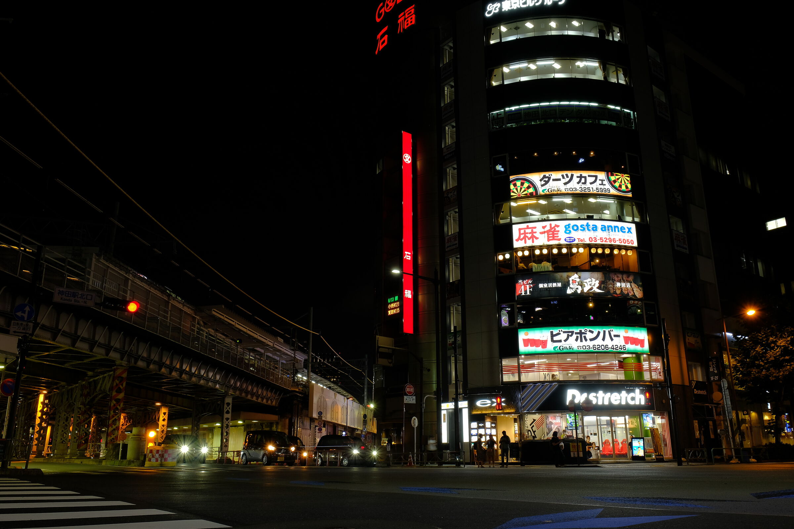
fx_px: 618
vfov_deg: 46.4
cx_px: 397
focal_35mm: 28
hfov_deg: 65.5
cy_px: 264
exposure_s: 1/2.5
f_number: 9
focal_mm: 18.8
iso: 200
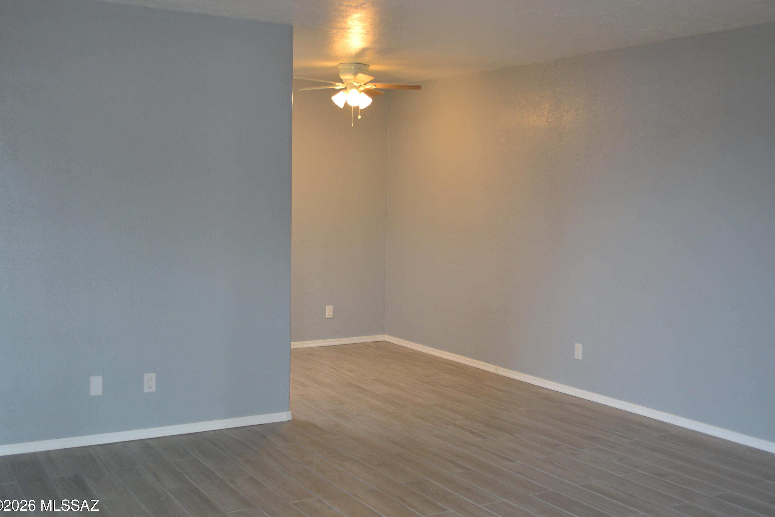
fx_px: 796
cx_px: 389
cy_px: 264
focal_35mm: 37
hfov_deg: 51.9
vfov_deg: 35.9
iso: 400
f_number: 4
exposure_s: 1/50
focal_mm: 24
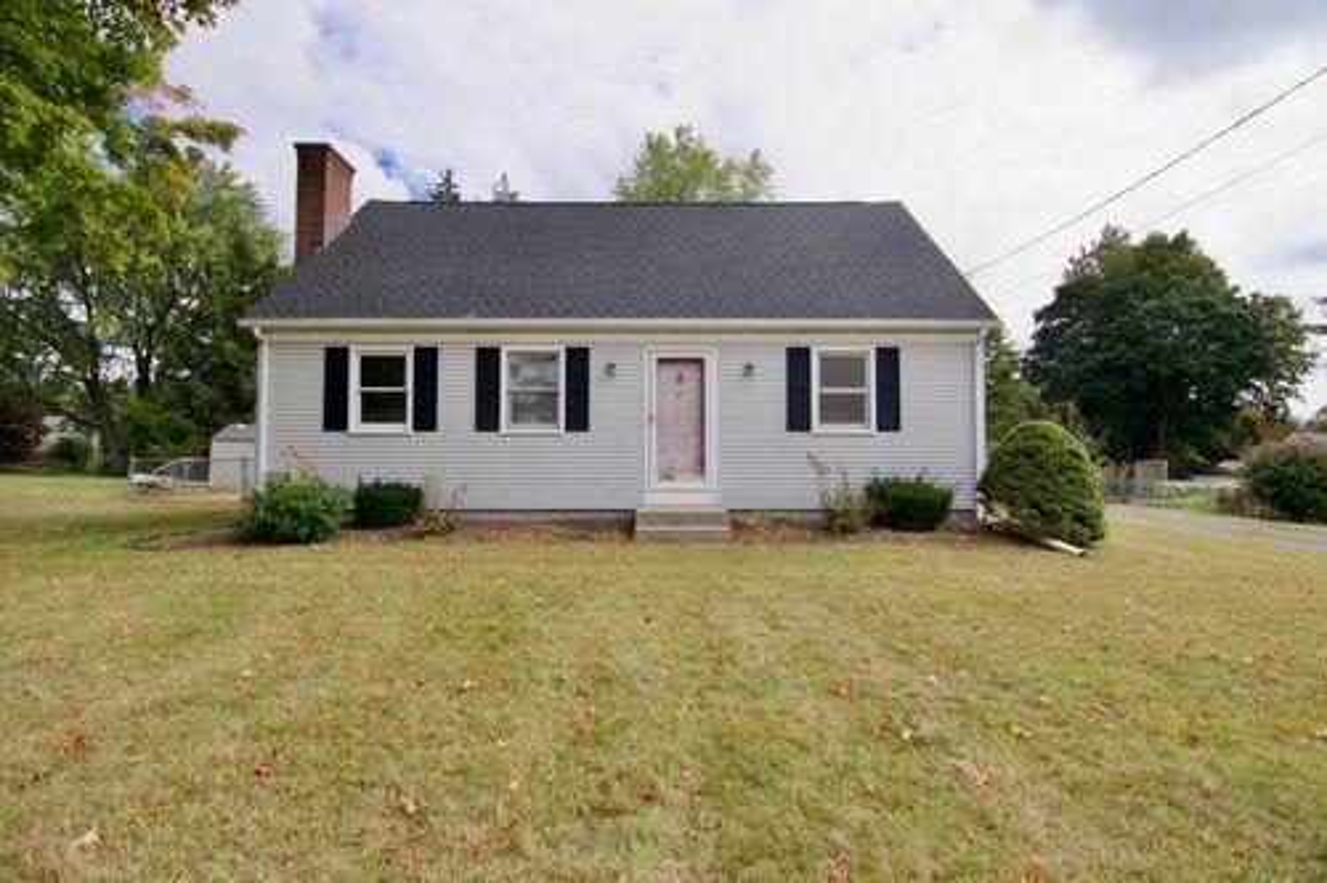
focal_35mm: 16
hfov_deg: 95.0
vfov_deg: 72.0
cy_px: 442
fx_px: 608
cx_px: 664
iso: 320
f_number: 5.6
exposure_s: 1/1250
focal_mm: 11
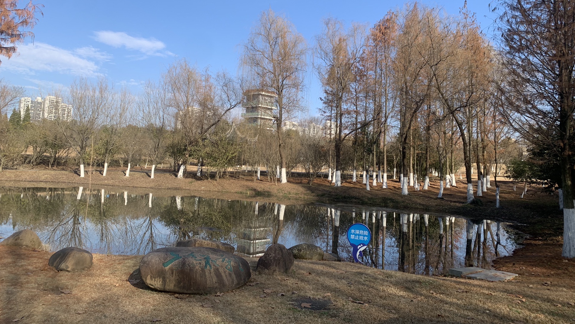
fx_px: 442
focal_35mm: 29
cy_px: 117
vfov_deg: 39.8
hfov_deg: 66.1
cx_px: 290
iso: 25
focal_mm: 4.25
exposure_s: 1/1634
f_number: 1.8
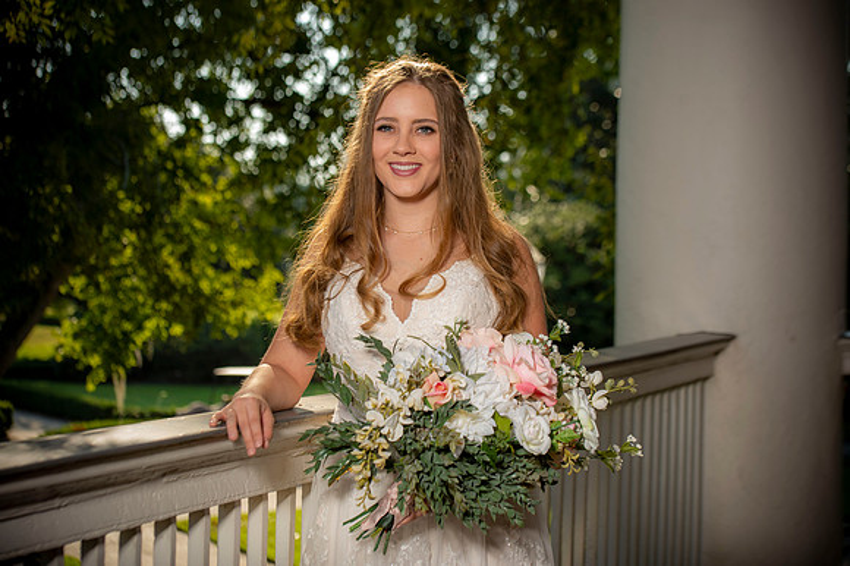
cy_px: 283
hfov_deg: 27.0
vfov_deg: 18.2
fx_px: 1770
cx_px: 425
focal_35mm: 75
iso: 100
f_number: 5.6
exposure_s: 1/250
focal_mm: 75
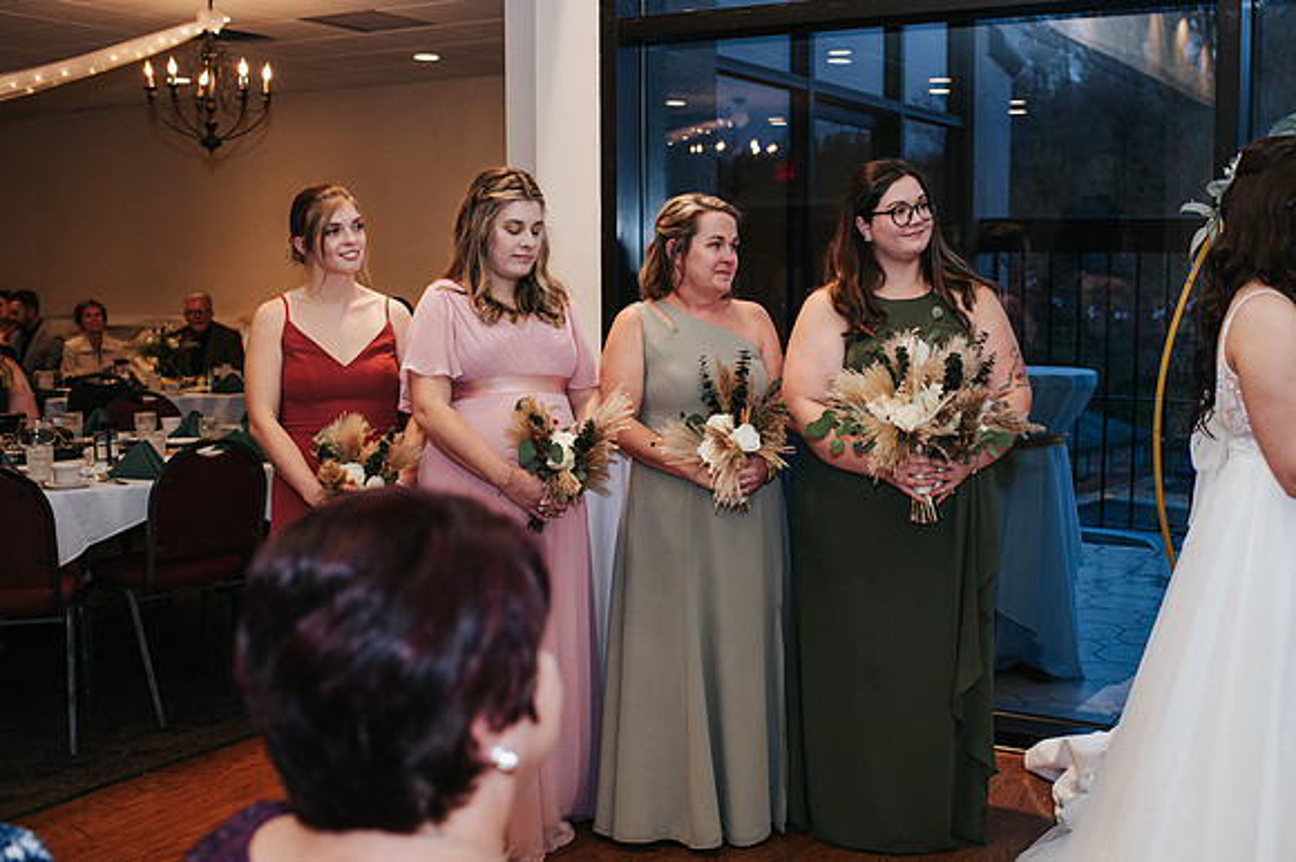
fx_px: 1547
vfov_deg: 31.2
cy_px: 454
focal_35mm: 43
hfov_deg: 45.2
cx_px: 771
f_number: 3.2
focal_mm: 35
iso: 800
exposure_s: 1/200
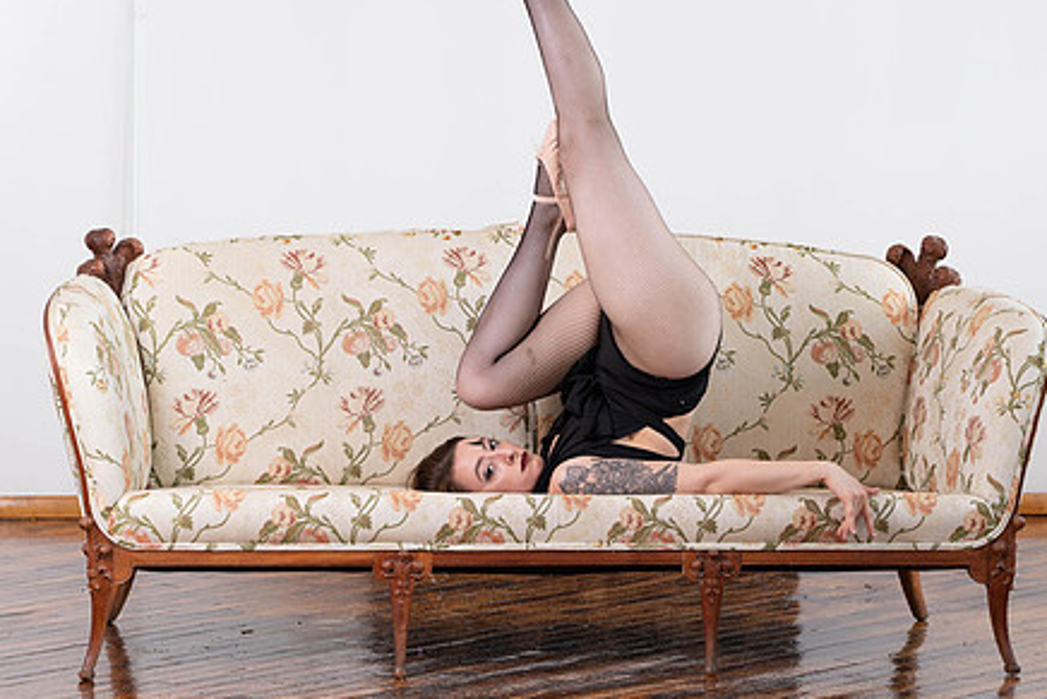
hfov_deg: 15.4
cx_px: 581
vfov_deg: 10.3
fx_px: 3869
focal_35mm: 133
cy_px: 261
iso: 320
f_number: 6.3
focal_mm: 100
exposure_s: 1/40
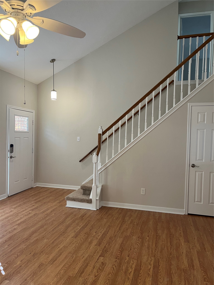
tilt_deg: -0.5
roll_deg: -0.4
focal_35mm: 26
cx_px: 107
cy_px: 142
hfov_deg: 53.1
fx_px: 214
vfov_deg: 67.3
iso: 125
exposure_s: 1/60
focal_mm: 5.1
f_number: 1.6
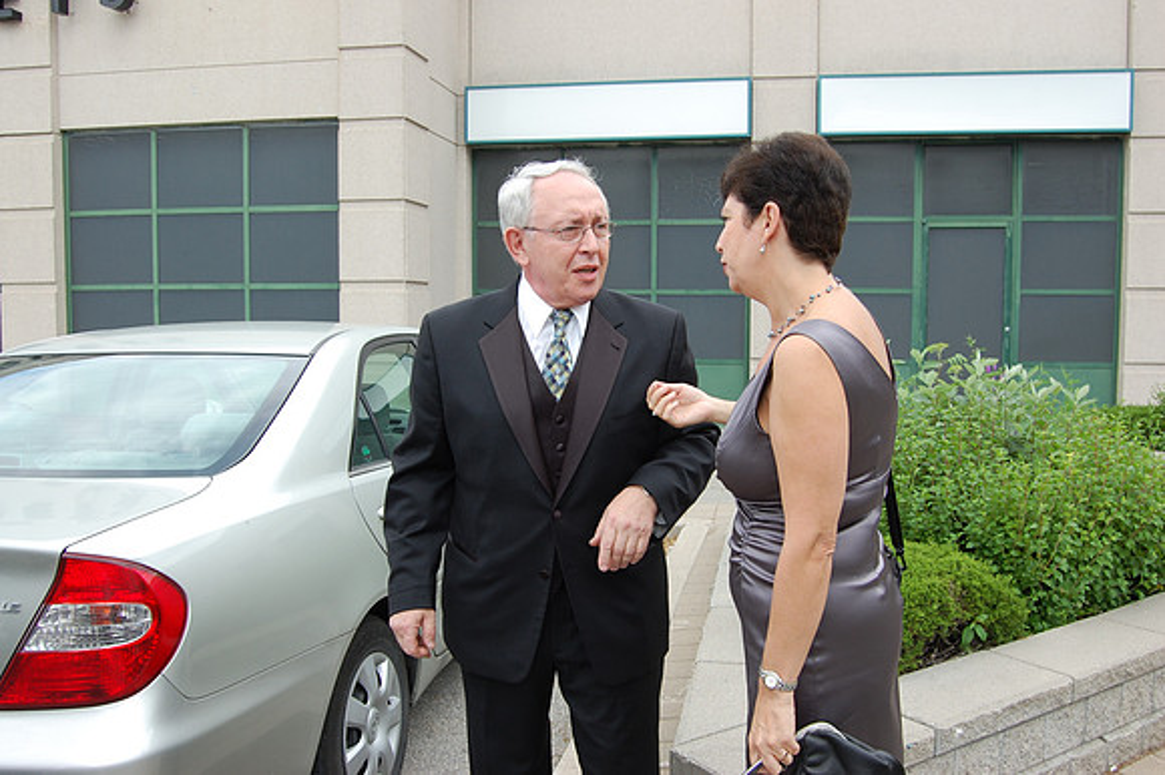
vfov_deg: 39.9
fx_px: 1067
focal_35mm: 33
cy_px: 388
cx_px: 582
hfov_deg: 57.3
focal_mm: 22
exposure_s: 1/200
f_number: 7.1
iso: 200
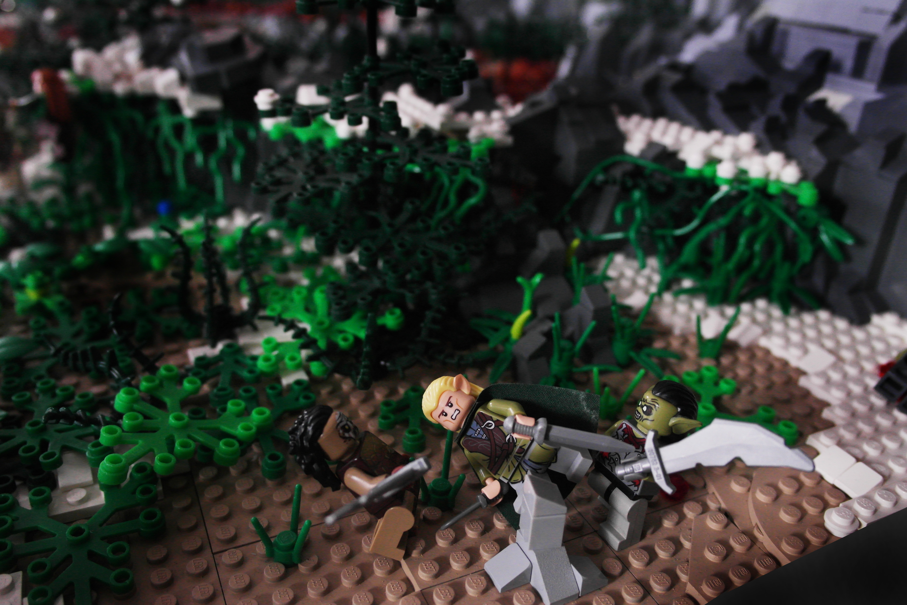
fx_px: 756
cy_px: 302
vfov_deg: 43.6
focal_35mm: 30
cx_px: 454
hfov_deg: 61.9
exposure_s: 1/125
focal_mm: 20
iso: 1600
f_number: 4.5
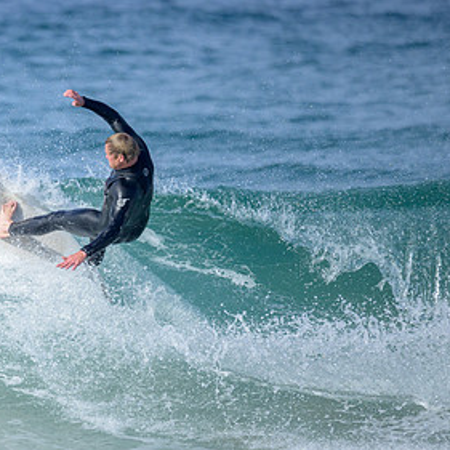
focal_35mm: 1404
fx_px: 20649
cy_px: 259
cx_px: 21
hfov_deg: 1.2
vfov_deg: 1.2
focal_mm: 800
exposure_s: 1/2500
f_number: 6.3
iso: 560
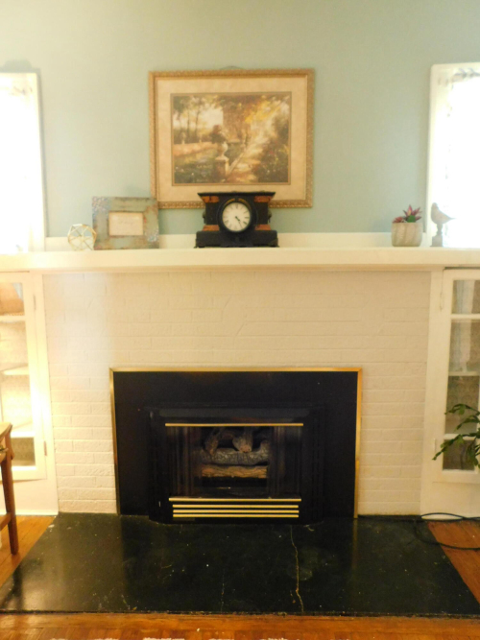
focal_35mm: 23
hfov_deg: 58.9
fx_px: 425
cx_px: 240
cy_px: 320
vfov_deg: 73.9
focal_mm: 4
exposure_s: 1/8
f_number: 3
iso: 800
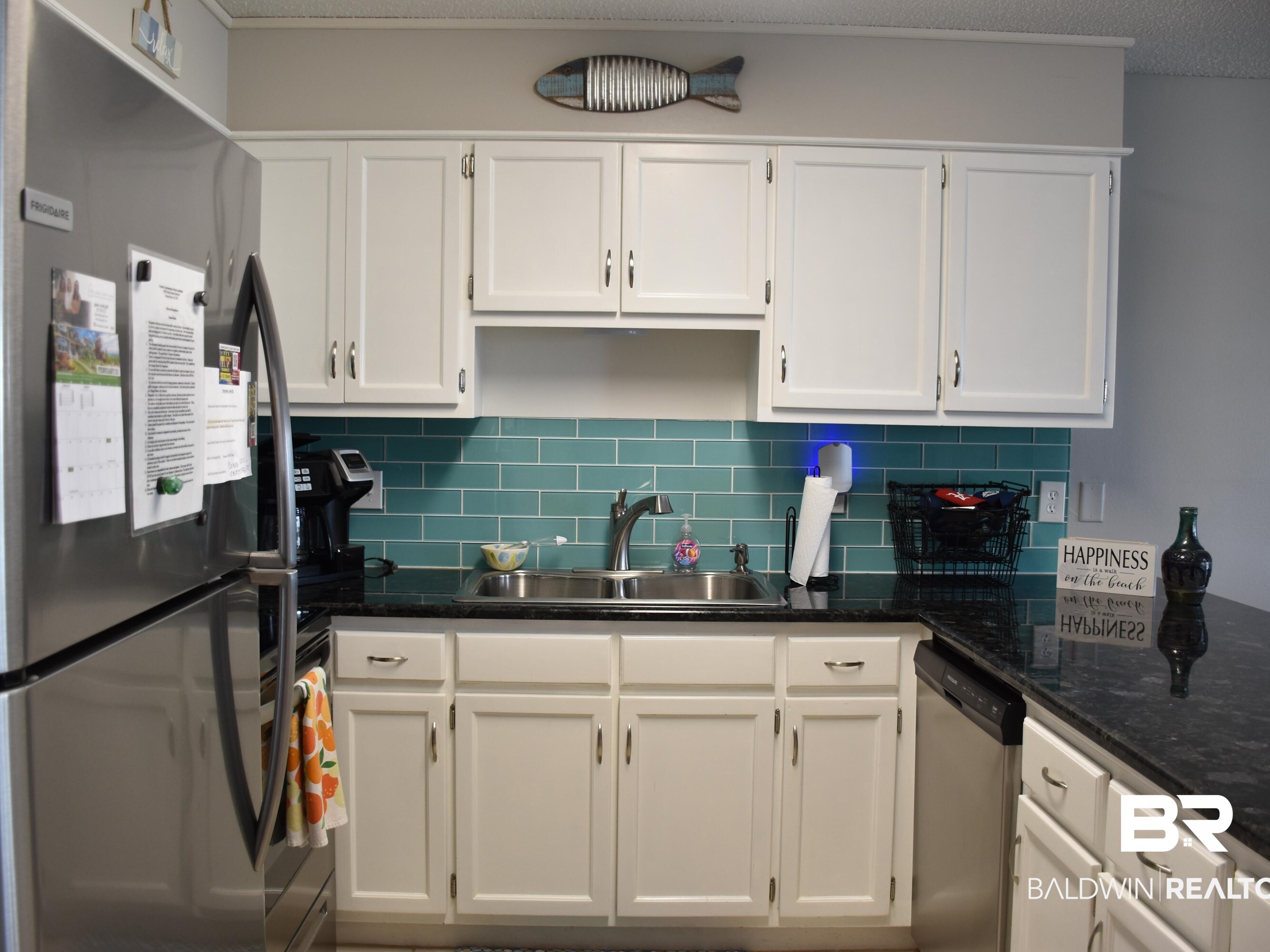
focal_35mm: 30
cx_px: 626
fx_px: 1101
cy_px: 465
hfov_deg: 60.0
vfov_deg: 46.8
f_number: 4.5
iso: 400
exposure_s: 1/80
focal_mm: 18
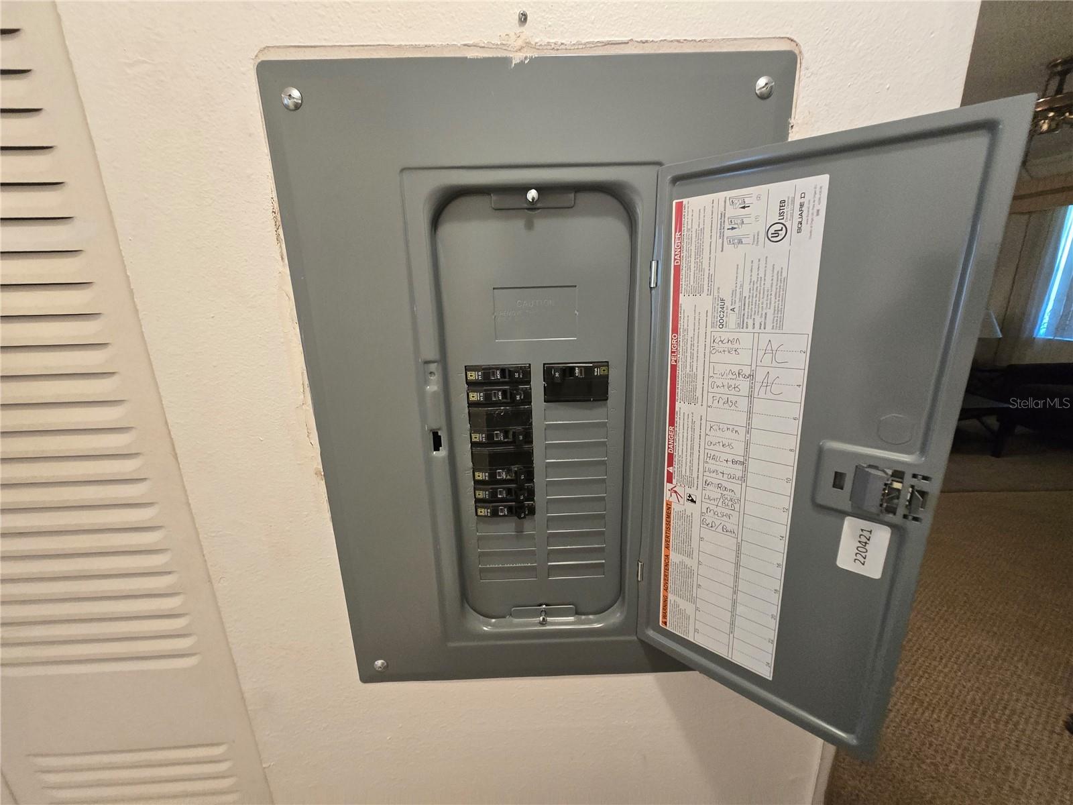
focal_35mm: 13
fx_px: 403
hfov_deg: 106.2
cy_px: 402
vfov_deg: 89.9
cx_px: 536
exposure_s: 1/60
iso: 800
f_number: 2.2
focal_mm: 2.2
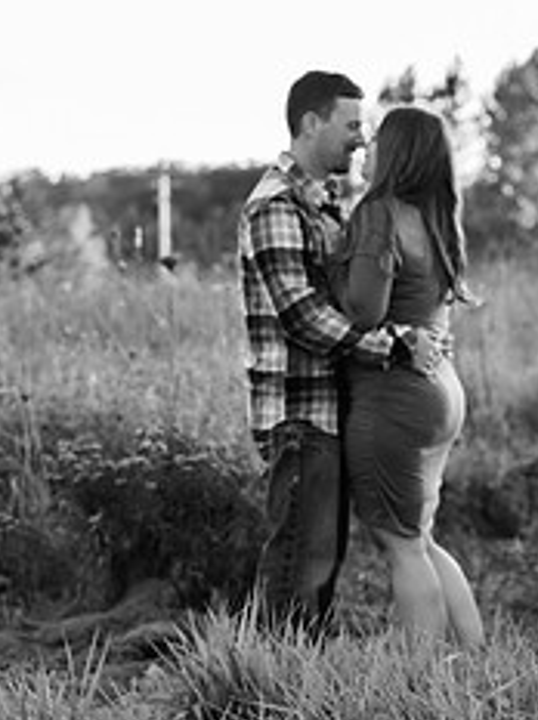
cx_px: 366
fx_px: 3283
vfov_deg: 12.5
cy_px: 457
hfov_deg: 9.4
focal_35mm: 158
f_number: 4.5
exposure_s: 1/250
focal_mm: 85
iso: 400
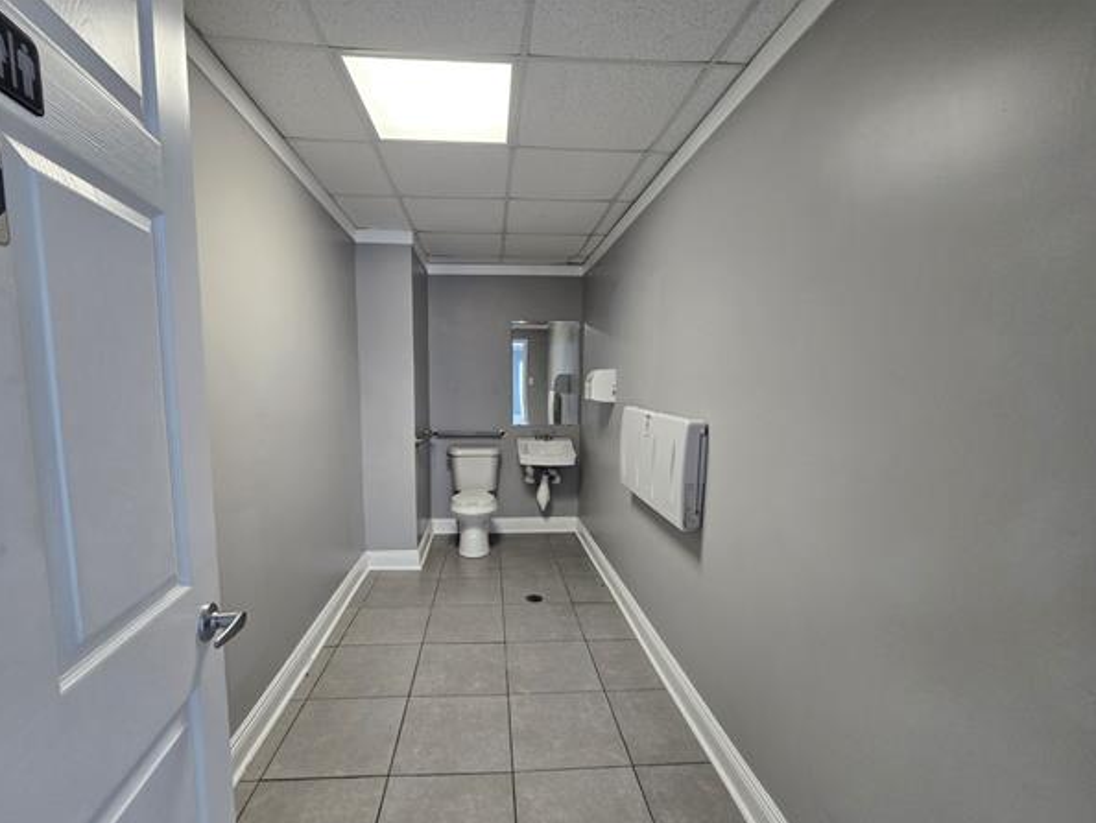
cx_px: 520
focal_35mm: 14
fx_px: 443
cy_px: 439
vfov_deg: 85.6
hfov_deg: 102.0
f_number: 2.2
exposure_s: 1/60
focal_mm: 2.2
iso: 125
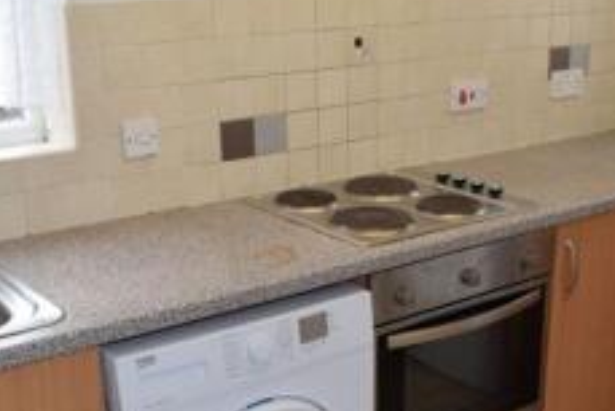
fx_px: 957
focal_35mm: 56
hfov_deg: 35.5
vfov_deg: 24.0
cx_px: 371
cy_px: 297
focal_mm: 18
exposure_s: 1/125
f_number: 5.6
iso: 720
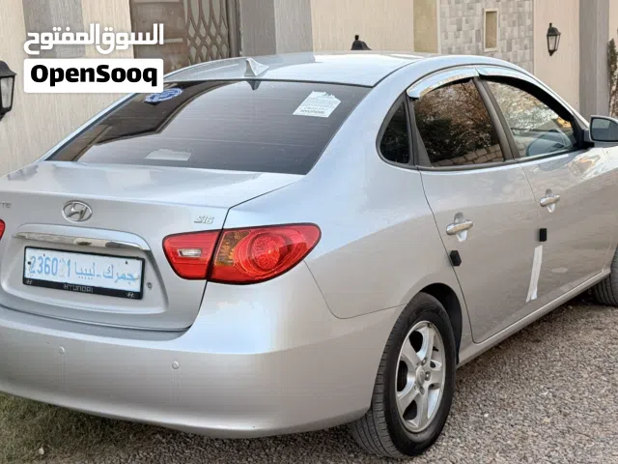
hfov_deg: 39.7
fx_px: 857
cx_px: 309
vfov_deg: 30.3
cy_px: 232
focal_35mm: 48
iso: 64
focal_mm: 6.76
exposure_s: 1/396
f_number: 1.78
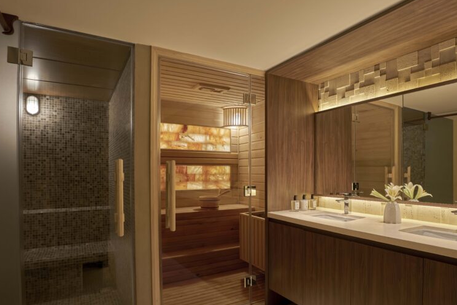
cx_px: 266
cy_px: 173
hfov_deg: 78.0
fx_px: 279
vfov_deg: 57.0
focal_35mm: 22
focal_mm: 16
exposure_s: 1/13
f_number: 7.1
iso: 250
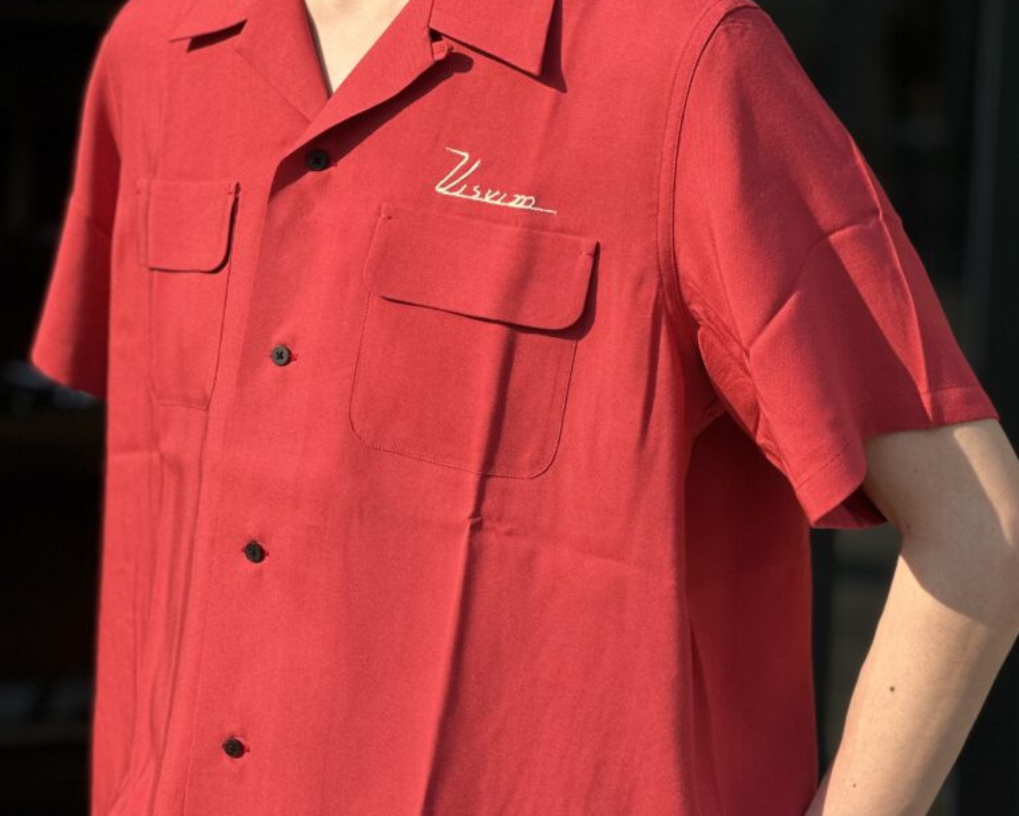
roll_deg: -2.0
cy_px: 494
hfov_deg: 19.0
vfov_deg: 15.2
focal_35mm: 101
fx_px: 3047
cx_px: 508
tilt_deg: -7.4
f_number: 2.8
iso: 32
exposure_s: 1/558
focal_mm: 9
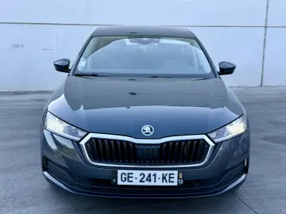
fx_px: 397
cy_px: 107
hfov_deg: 39.7
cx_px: 143
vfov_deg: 30.3
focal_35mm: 48
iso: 64
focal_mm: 6.76
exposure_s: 1/545
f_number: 1.78
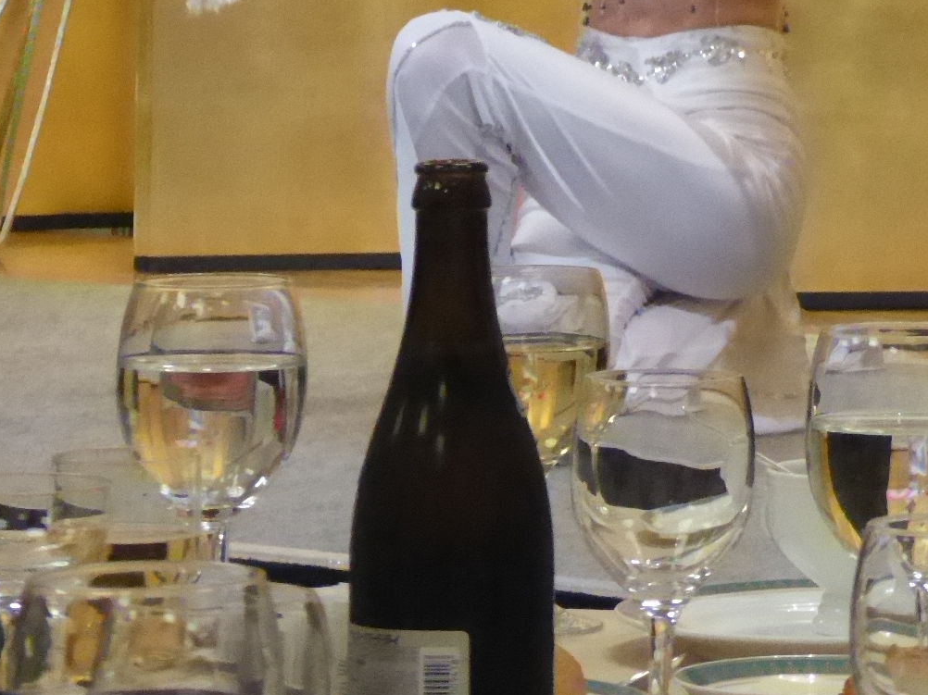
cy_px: -188
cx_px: 1107
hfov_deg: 6.6
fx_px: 8014
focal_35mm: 299
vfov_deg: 4.9
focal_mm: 19
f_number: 5.1
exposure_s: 1/80
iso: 1600
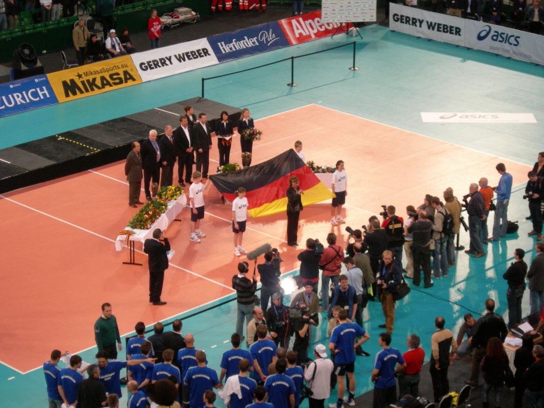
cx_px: 272
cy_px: 204
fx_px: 1776
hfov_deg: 17.4
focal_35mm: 113
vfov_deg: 13.1
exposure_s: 1/36.2
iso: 200
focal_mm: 23.4
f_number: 4.9
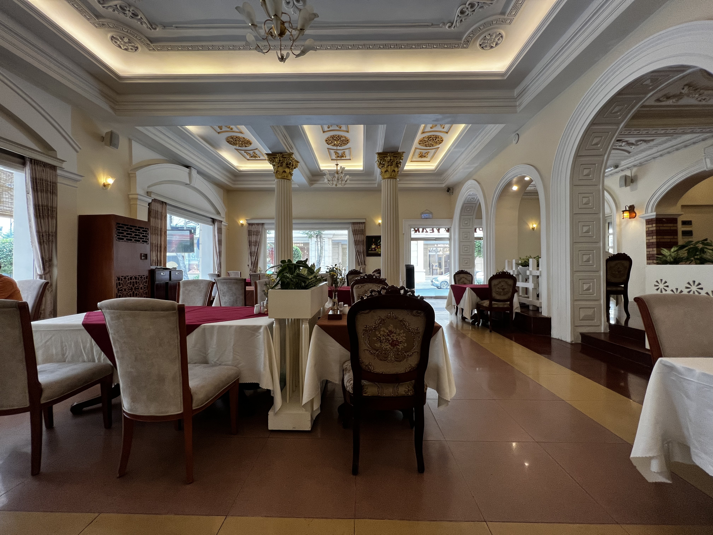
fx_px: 268
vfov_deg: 89.9
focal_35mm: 13
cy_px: 268
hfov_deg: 106.2
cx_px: 356
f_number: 1.8
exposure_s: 1/100
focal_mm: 1.57
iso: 125
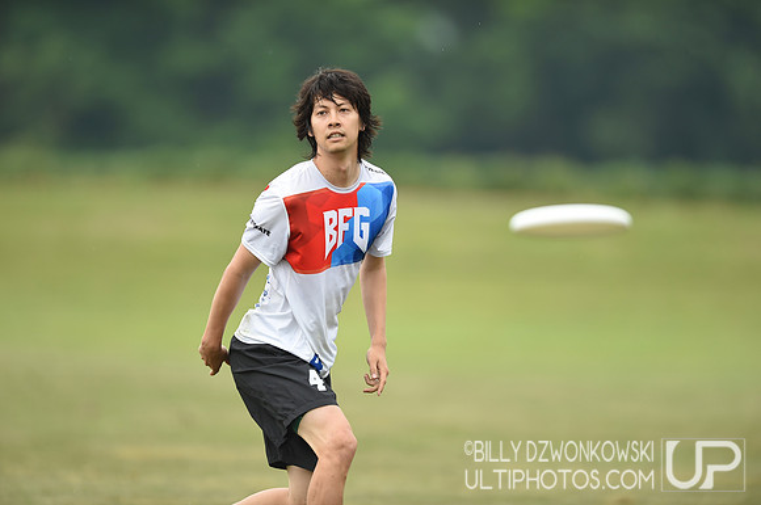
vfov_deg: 3.4
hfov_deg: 5.2
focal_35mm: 400
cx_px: 380
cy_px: 252
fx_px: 8444
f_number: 2.8
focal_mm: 400
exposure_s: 1/1250
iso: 500
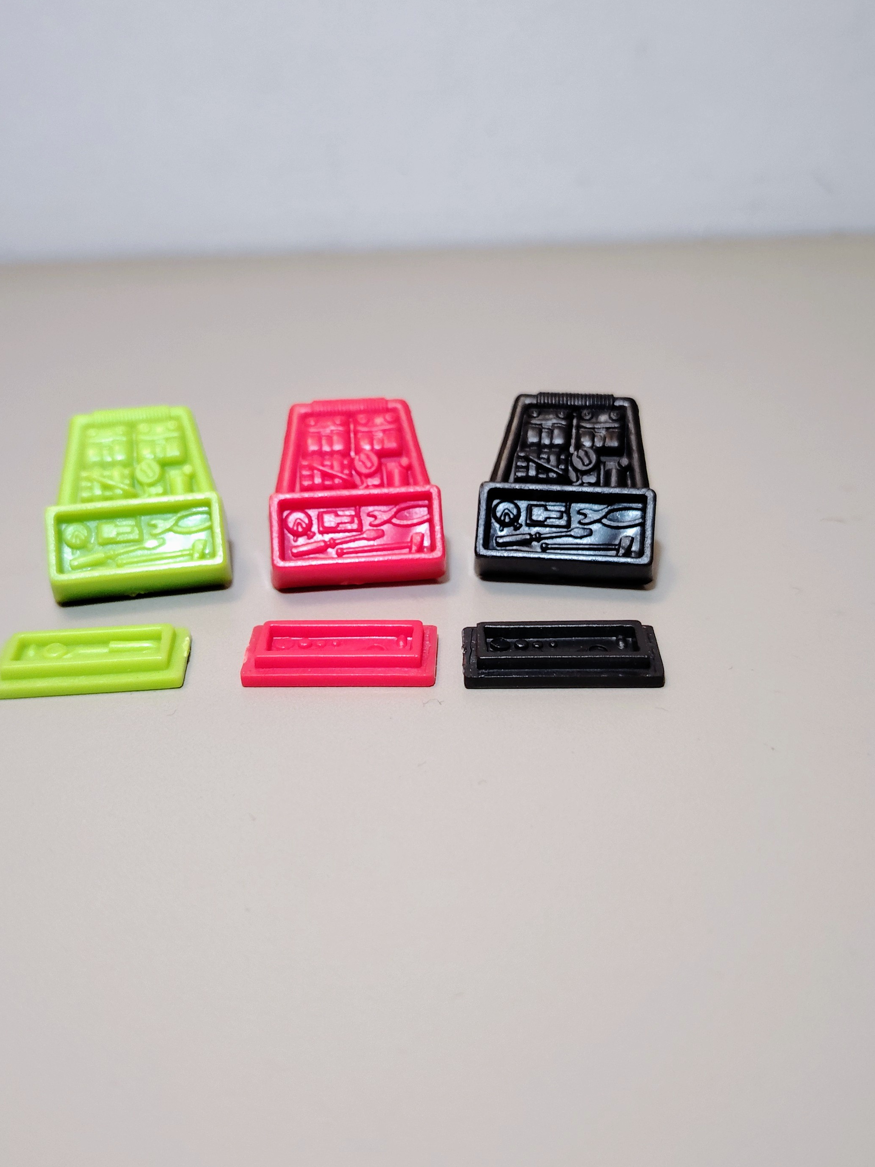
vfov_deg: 52.6
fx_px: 1180
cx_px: 392
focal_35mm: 35
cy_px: 560
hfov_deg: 40.6
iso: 1250
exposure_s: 1/50
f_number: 1.75
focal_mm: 5.25
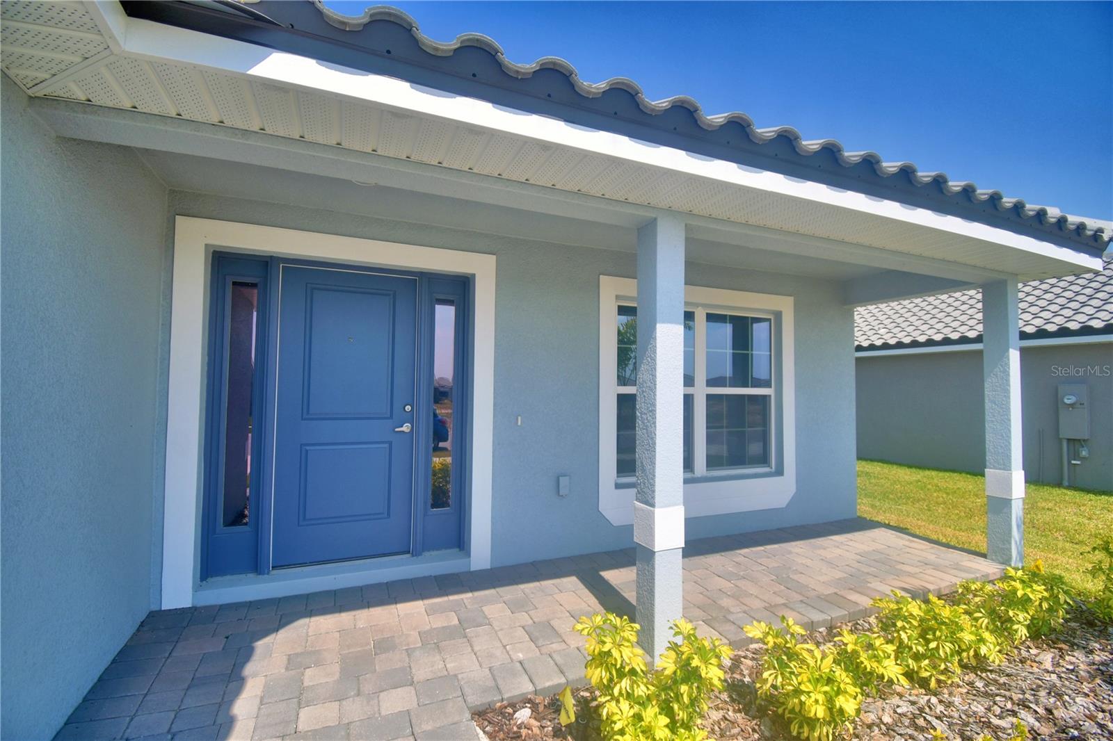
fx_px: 464
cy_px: 370
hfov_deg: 100.4
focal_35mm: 15
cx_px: 556
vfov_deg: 77.3
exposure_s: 1/1000
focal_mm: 10
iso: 100
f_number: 4.5
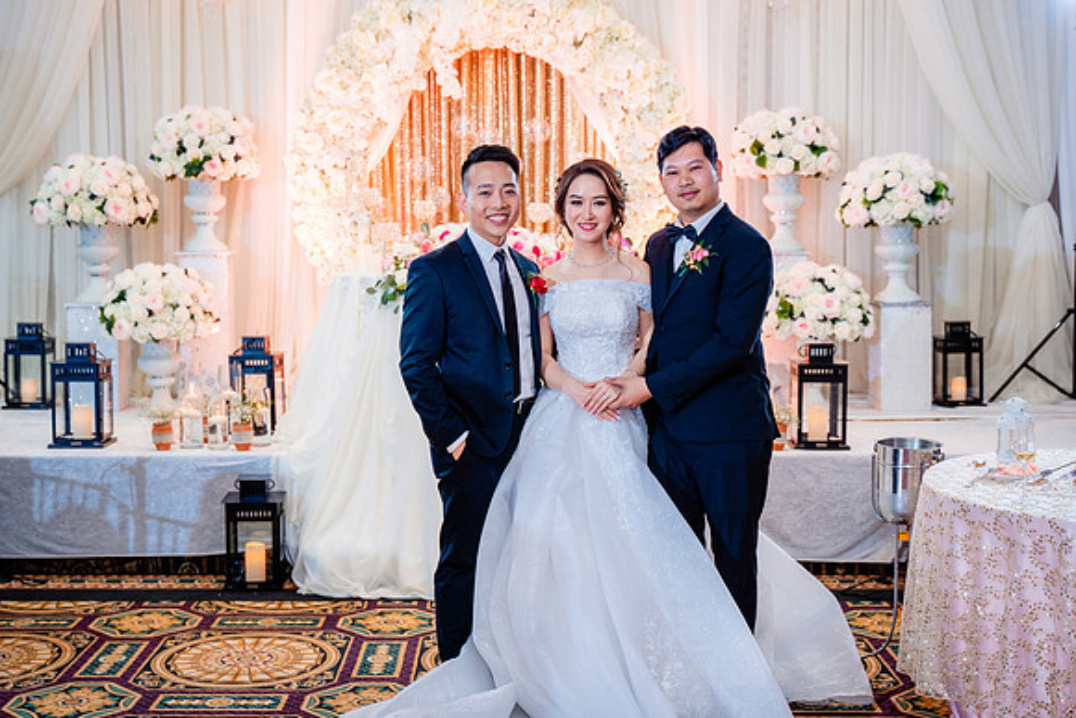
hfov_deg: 40.1
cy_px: 356
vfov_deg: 27.4
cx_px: 525
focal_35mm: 49
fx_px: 1473
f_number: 3.5
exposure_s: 1/160
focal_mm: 42
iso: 800
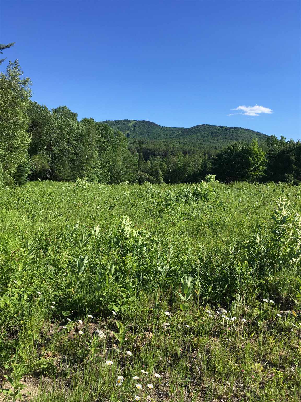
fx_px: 336
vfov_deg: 61.7
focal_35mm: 29
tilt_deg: -6.1
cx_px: 150
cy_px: 201
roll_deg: -6.1
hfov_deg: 48.2
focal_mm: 4.15
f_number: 2.2
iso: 25
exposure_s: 1/1068
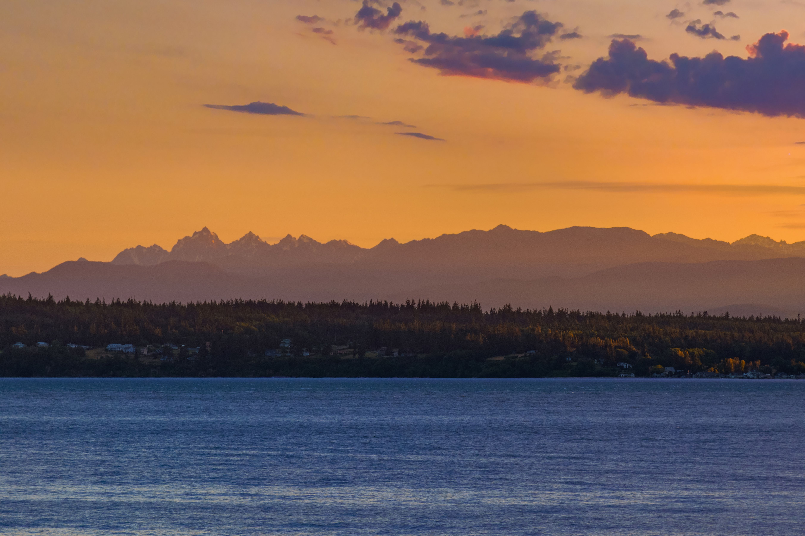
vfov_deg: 7.6
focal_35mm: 180
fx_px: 4023
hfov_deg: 11.4
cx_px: 402
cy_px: 268
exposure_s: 1/40
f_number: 9
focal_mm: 120
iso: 250
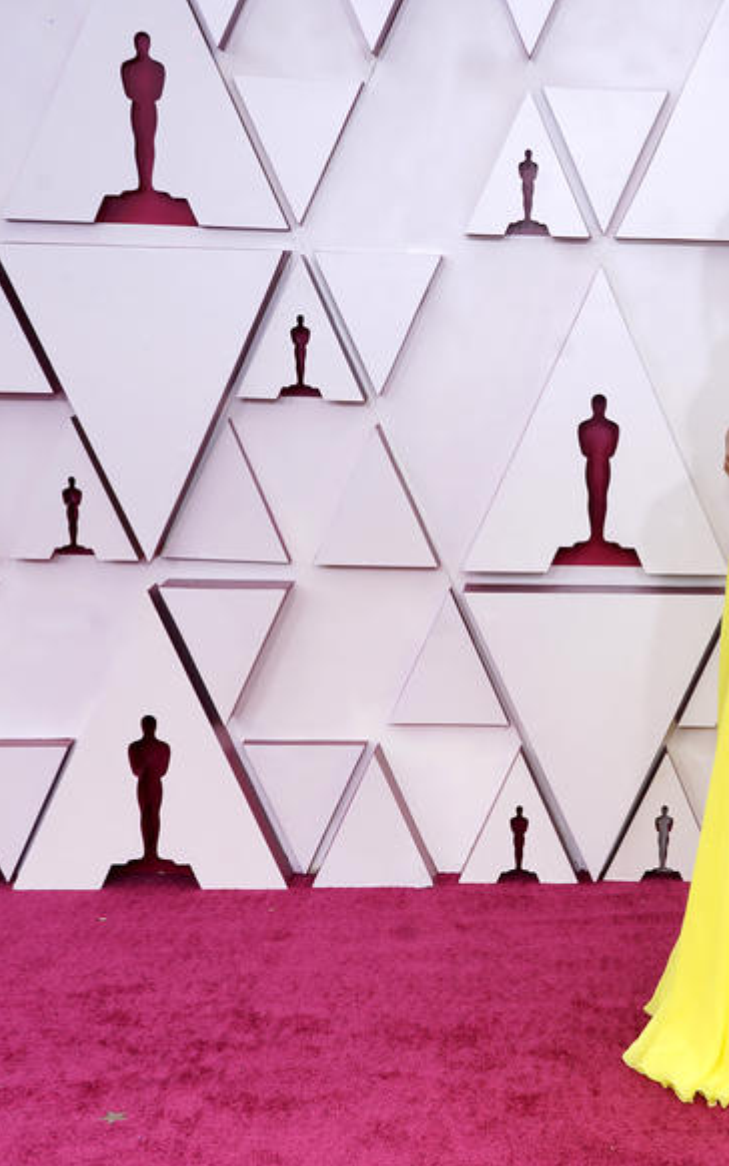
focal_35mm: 58
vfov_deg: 35.1
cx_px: 771
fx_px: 1843
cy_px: 580
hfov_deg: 21.4
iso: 160
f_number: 9
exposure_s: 1/250
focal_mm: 36
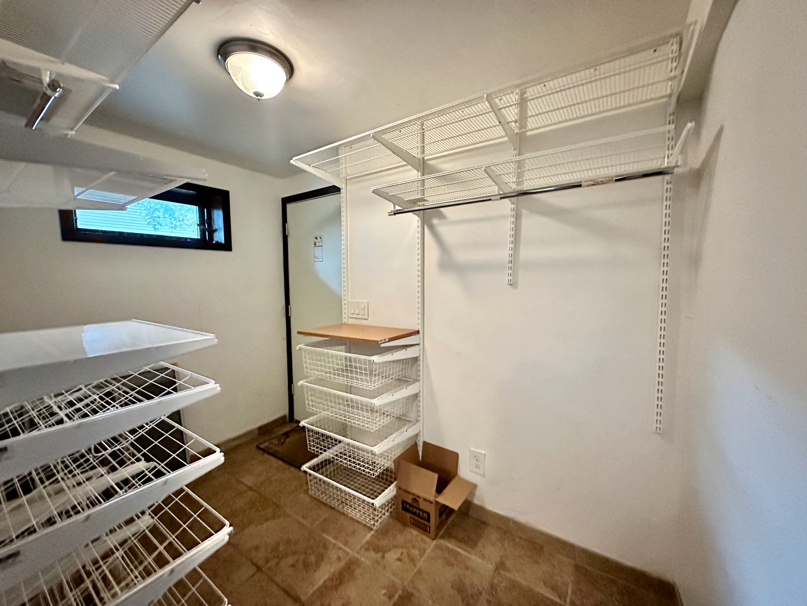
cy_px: 303
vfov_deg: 85.7
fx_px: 326
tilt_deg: -5.1
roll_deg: +0.1
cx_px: 404
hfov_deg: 102.1
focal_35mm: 14
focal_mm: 2.22
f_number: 2.2
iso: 1250
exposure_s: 1/60
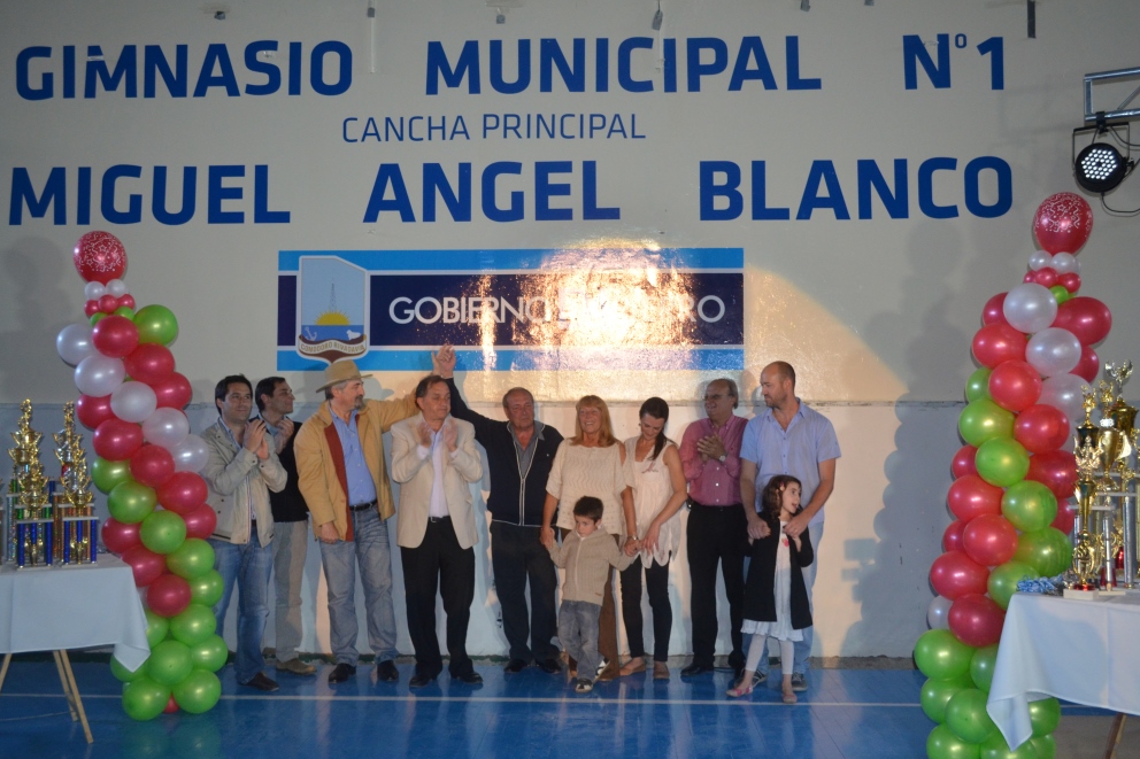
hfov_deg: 55.8
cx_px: 579
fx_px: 1076
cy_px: 380
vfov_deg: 38.9
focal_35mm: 34
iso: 1100
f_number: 4
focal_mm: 22
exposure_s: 1/60
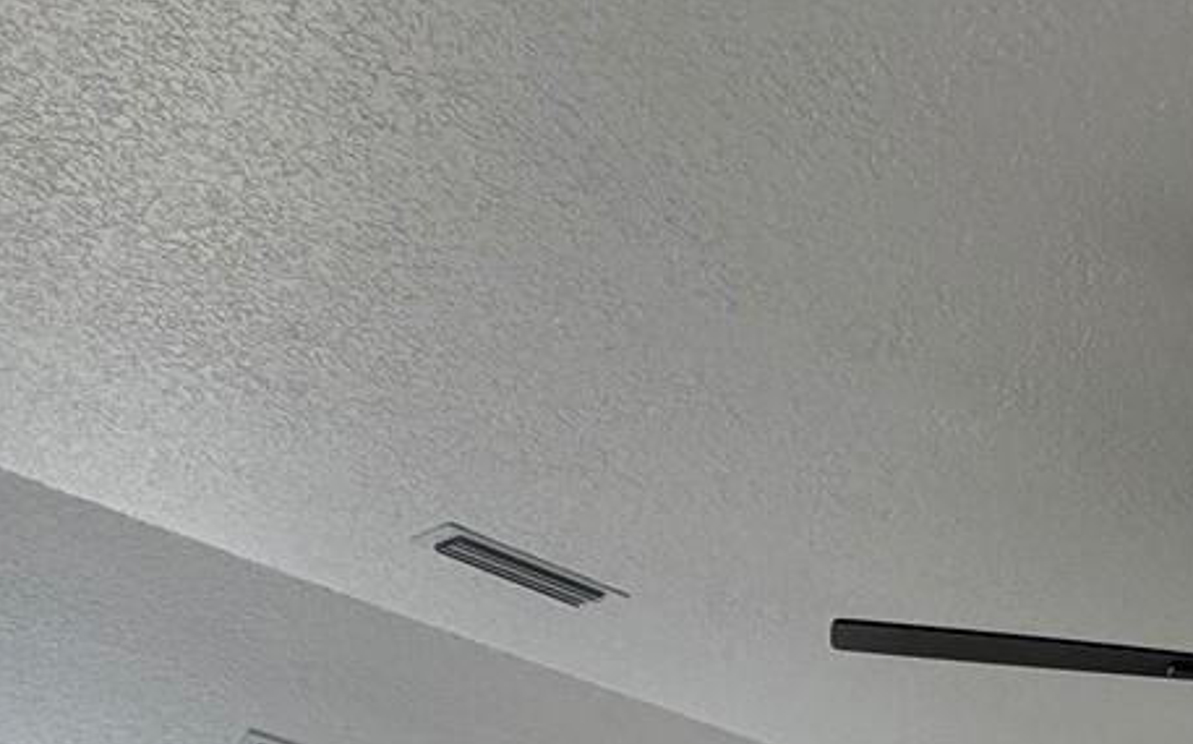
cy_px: 1517
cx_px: 1143
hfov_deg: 35.8
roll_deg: -0.1
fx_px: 1690
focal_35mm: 52
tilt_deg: +0.1
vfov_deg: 17.3
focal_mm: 2.22
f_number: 2.2
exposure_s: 1/125
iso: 50
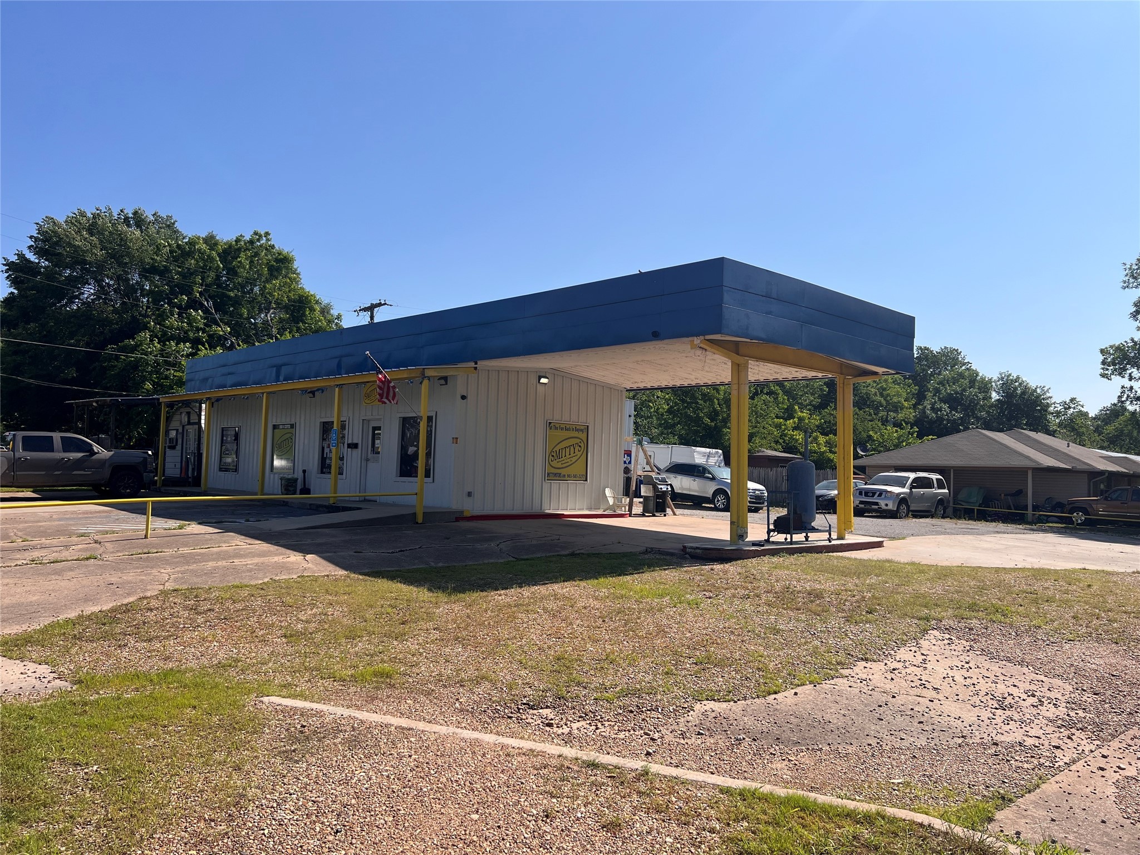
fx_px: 856
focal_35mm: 26
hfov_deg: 67.3
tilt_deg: +2.4
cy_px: 428
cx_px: 570
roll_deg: -2.2
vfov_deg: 53.1
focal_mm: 5.7
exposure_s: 1/5882
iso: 50
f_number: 1.5
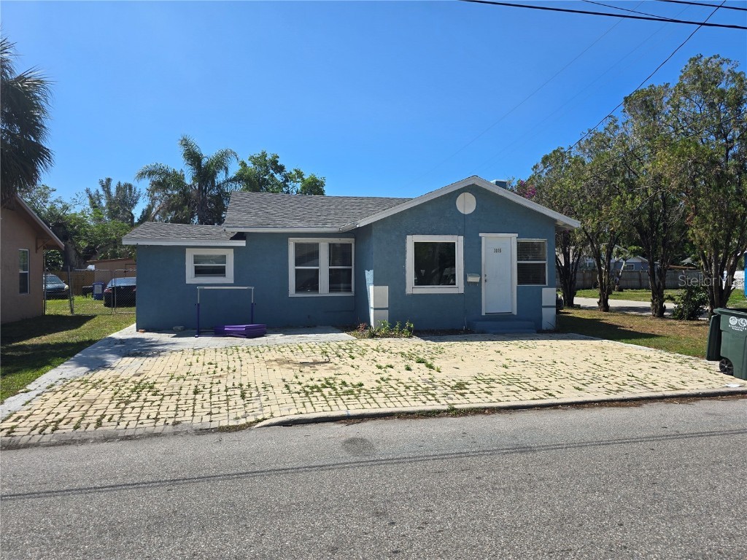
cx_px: 374
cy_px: 280
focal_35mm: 23
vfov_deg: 58.9
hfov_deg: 73.9
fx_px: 496
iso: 12
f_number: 1.7
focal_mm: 6.3
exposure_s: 1/868
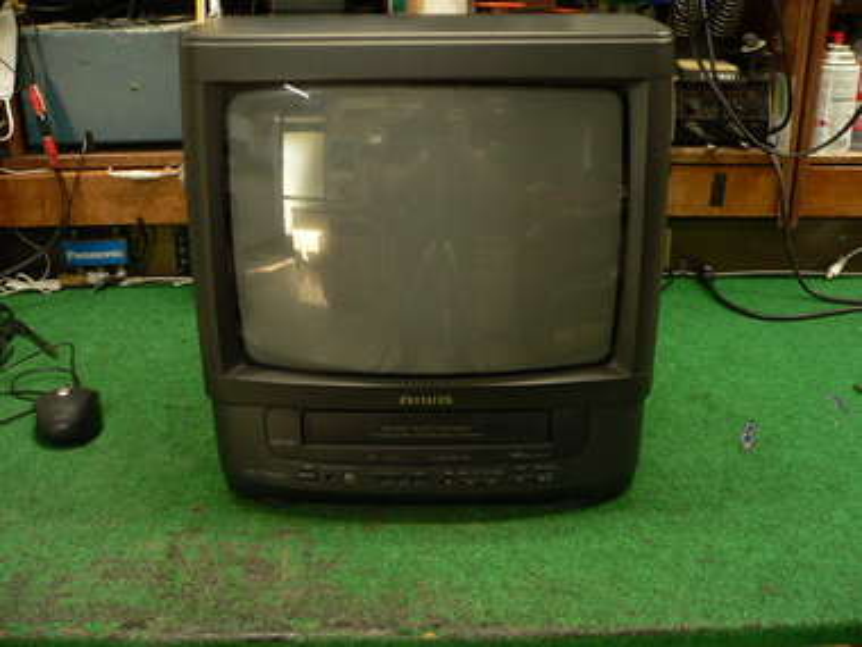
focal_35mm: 36
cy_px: 324
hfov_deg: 51.4
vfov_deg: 39.7
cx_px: 431
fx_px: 896
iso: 200
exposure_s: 1/20
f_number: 2.8
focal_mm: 6
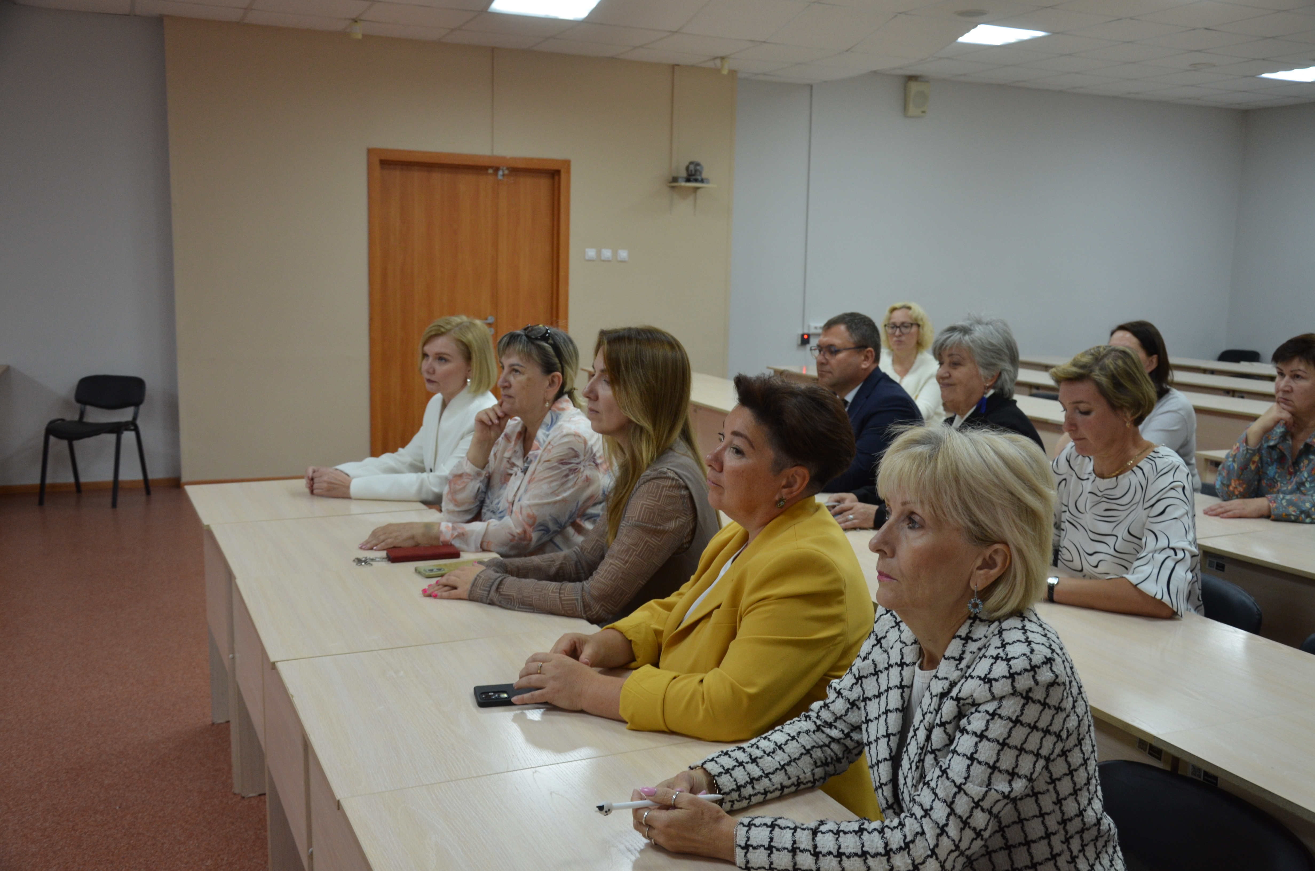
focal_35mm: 33
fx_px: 1203
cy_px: 436
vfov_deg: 39.8
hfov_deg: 57.3
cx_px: 658
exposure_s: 1/80
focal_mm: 22
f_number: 4.5
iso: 640
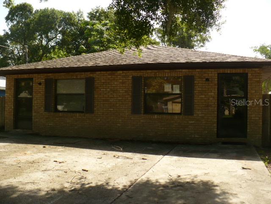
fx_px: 290
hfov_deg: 50.1
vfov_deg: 38.7
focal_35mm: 37
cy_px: 102
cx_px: 136
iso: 100
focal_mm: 6.1
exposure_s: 1/500
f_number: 2.8
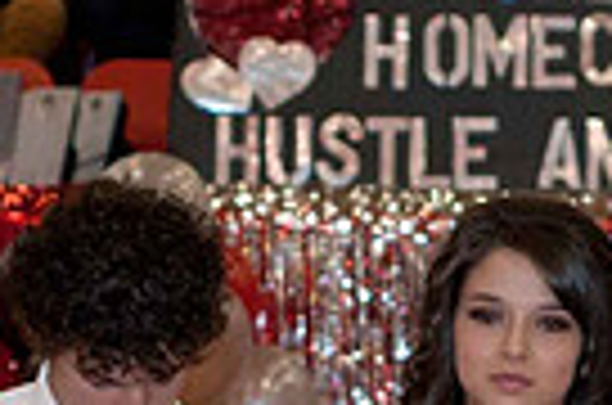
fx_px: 4223
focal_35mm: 249
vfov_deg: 5.3
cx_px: 412
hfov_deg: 8.3
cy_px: 900
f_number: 4
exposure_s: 1/60
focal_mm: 50
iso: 500
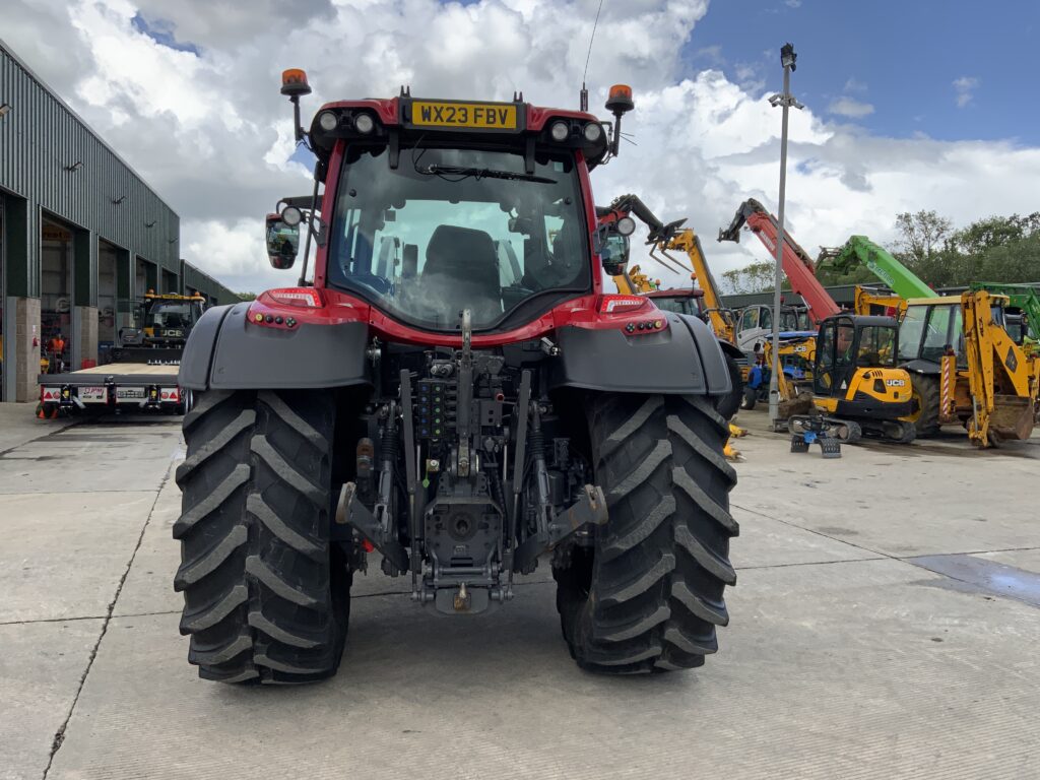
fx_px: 871
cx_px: 520
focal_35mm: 29
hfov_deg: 61.7
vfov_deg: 48.2
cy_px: 390
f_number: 1.8
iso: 16
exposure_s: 1/1221
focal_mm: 3
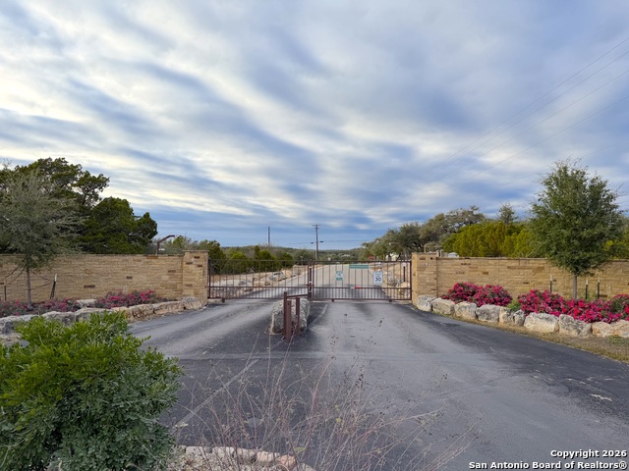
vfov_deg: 56.8
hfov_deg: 71.6
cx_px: 314
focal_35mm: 24
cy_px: 236
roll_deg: +0.0
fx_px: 436
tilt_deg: +2.5
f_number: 1.78
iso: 80
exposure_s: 1/1949
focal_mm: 6.76
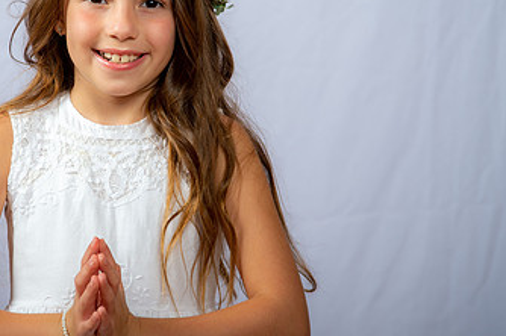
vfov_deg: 9.8
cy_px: 144
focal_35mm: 139
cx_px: 123
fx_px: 1952
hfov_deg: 14.7
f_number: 5.6
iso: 250
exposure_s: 1/200
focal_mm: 80
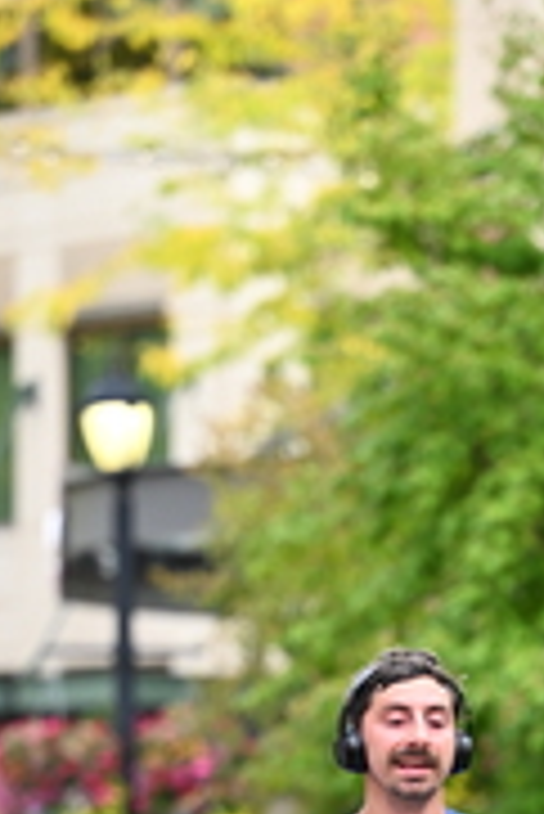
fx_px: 8913
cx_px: 623
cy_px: 985
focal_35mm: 394
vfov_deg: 5.2
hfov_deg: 3.5
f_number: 2.8
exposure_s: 1/1250
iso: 640
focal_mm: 130
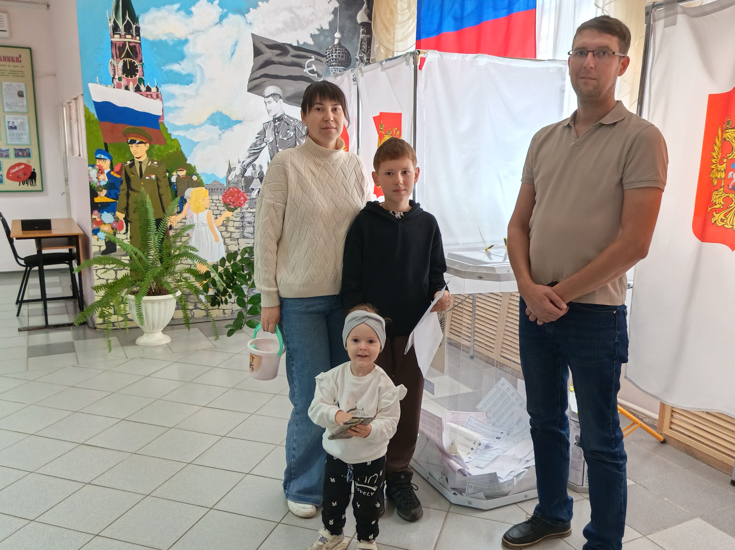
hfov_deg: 60.0
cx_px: 368
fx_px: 636
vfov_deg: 46.7
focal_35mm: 30
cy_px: 275
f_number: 1.75
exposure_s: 1/50
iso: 1664
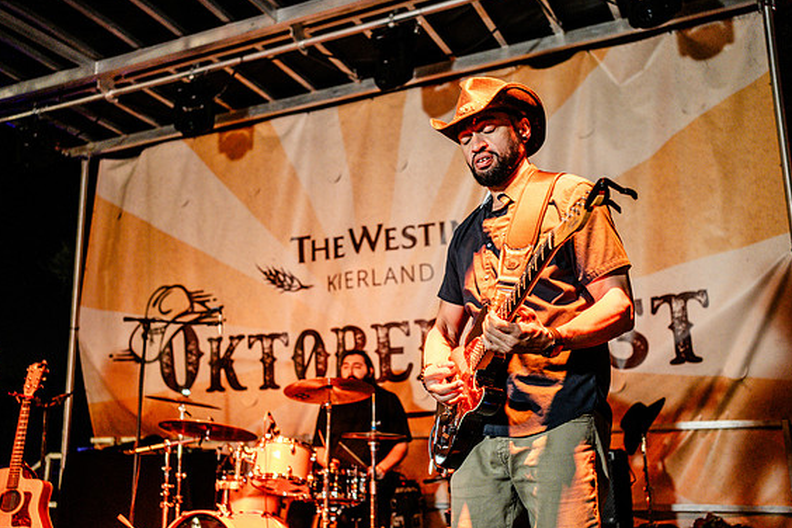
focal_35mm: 36
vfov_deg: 36.9
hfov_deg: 53.1
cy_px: 265
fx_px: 792
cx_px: 397
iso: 2500
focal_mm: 35
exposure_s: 1/160
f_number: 2.8
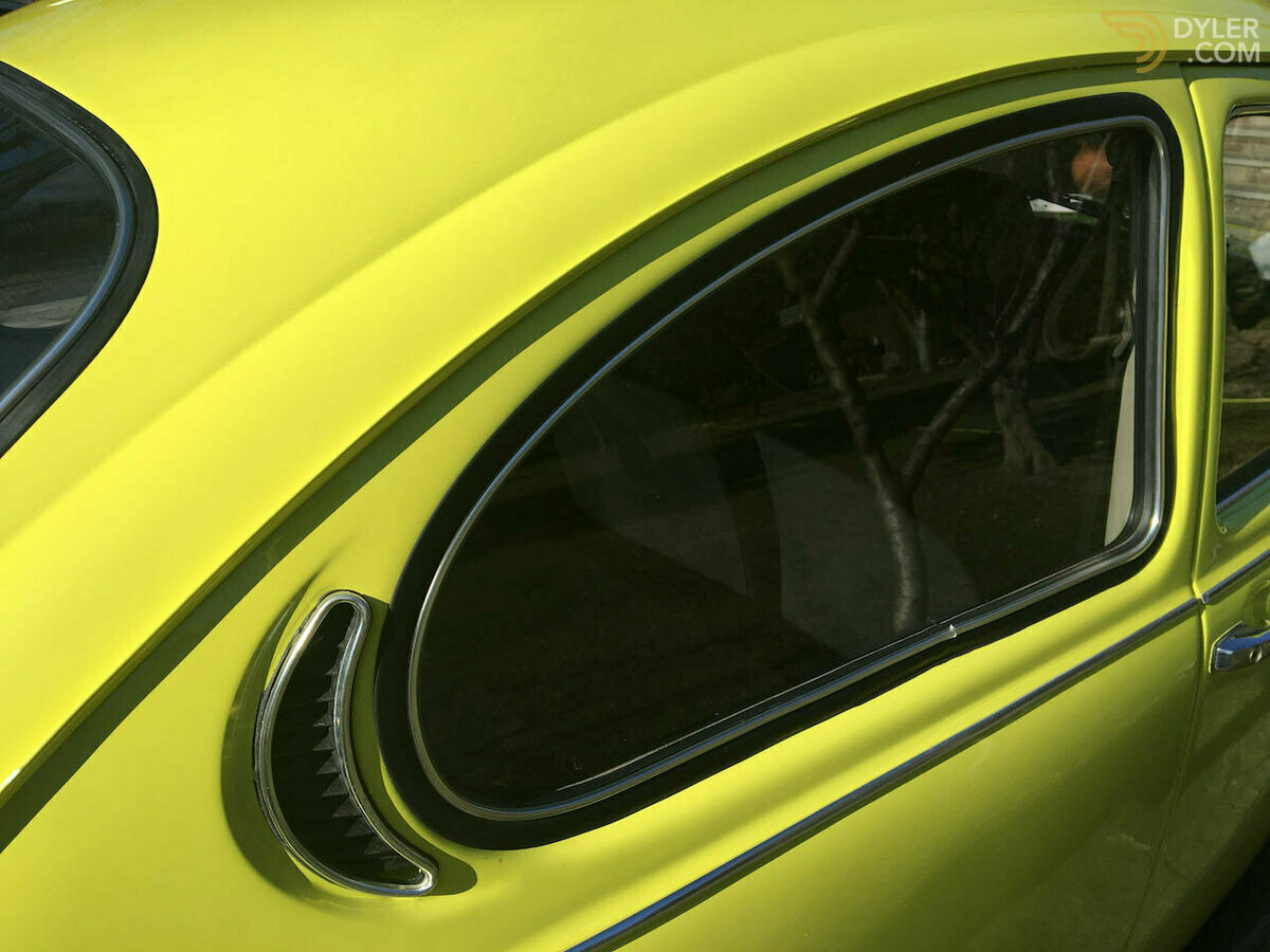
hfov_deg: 61.7
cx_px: 635
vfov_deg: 48.2
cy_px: 476
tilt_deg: -21.2
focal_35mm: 29
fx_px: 1064
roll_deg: -1.8
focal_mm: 4.15
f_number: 2.2
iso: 25
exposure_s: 1/2404
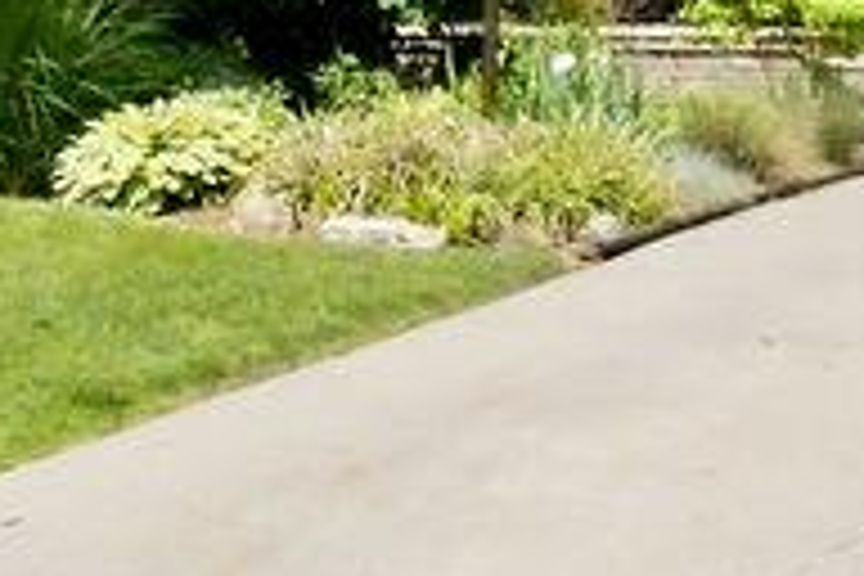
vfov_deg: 15.5
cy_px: -137
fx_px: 2035
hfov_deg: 23.8
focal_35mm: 85
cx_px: 608
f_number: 10
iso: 4000
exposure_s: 1/5000
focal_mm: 10.6
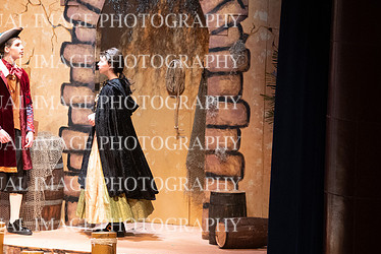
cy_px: 164
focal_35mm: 418
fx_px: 4427
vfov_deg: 3.3
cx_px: 94
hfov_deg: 4.9
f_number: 6.3
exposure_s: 1/160
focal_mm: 270
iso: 8000
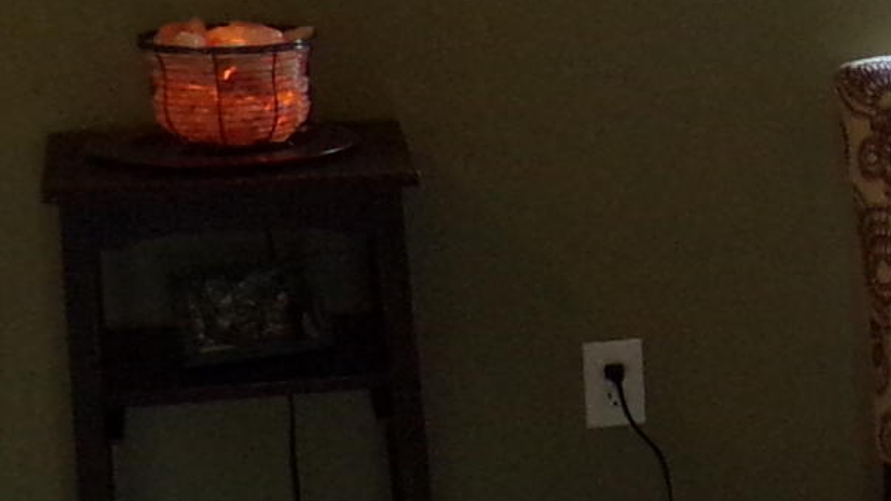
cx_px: 1755
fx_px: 3071
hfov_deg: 14.0
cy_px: 294
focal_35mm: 130
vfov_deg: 9.3
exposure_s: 1/28
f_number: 3
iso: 200
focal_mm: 4.3
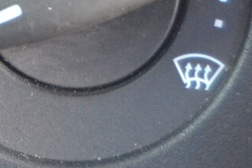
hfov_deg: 5.4
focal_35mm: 373
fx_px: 2611
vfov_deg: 3.7
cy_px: -37
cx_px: -333
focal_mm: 42
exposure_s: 1/60
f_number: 5
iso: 1800
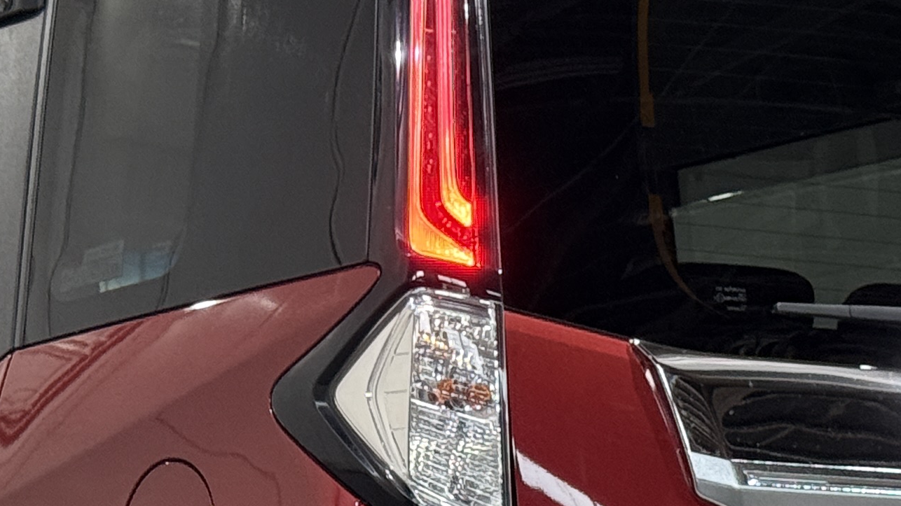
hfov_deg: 13.1
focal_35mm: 164
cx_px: 385
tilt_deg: +1.4
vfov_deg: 7.3
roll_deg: -0.2
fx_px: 3918
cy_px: 708
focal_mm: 6.76
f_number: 1.78
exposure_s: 1/60
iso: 250
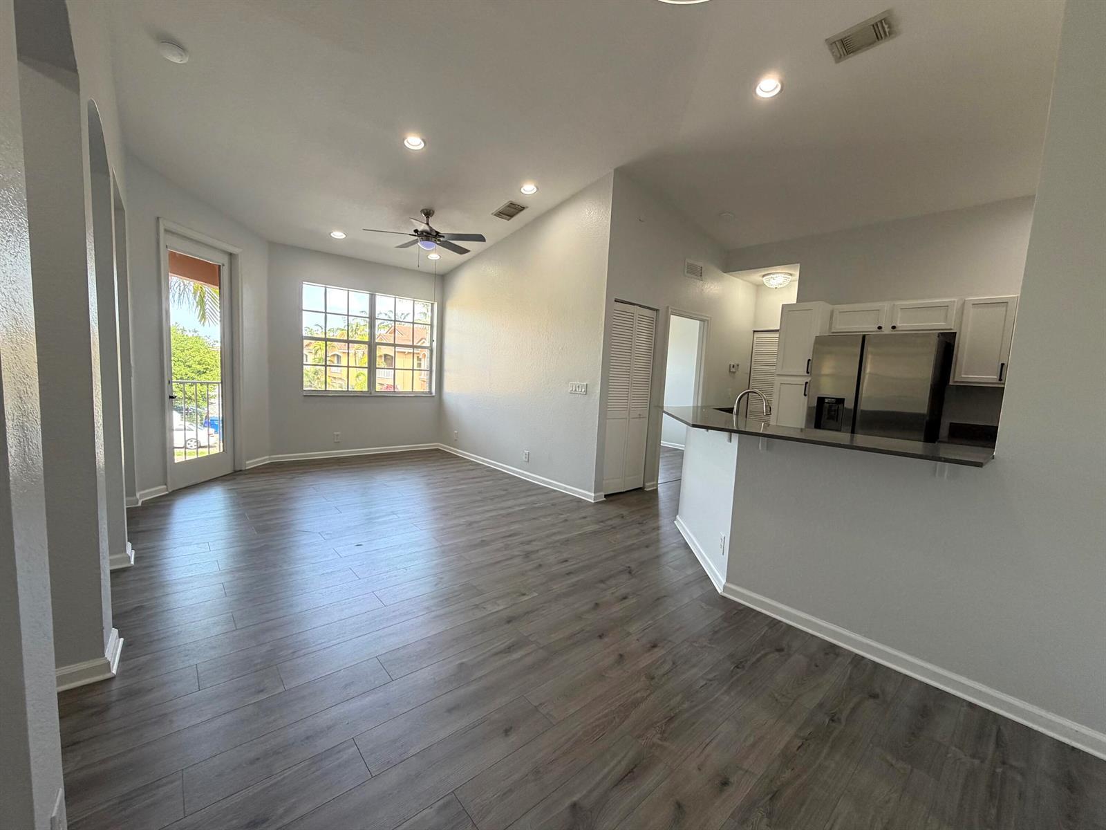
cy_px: 415
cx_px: 553
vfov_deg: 85.7
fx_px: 447
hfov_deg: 102.1
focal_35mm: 14
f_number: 2.2
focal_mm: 2.22
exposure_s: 1/120
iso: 160
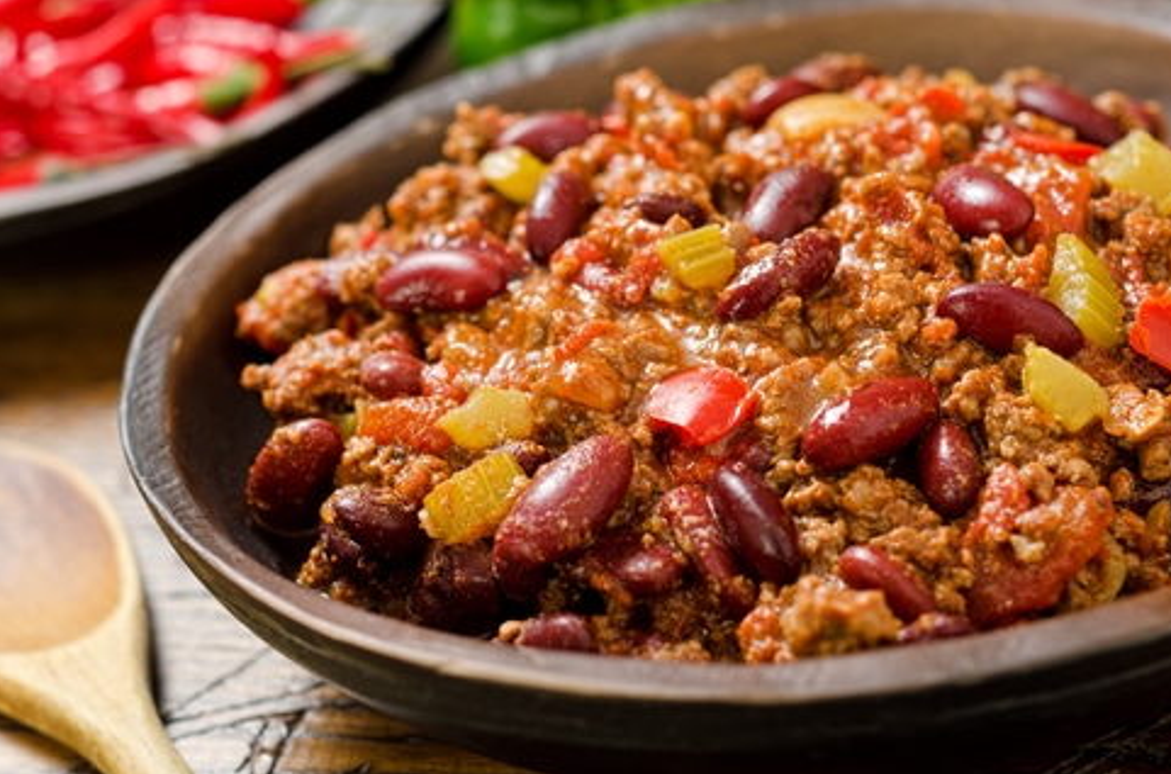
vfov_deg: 17.4
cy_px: 381
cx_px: 589
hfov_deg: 26.1
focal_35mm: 78
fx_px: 2530
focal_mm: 50
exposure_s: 1/5
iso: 100
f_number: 4.5
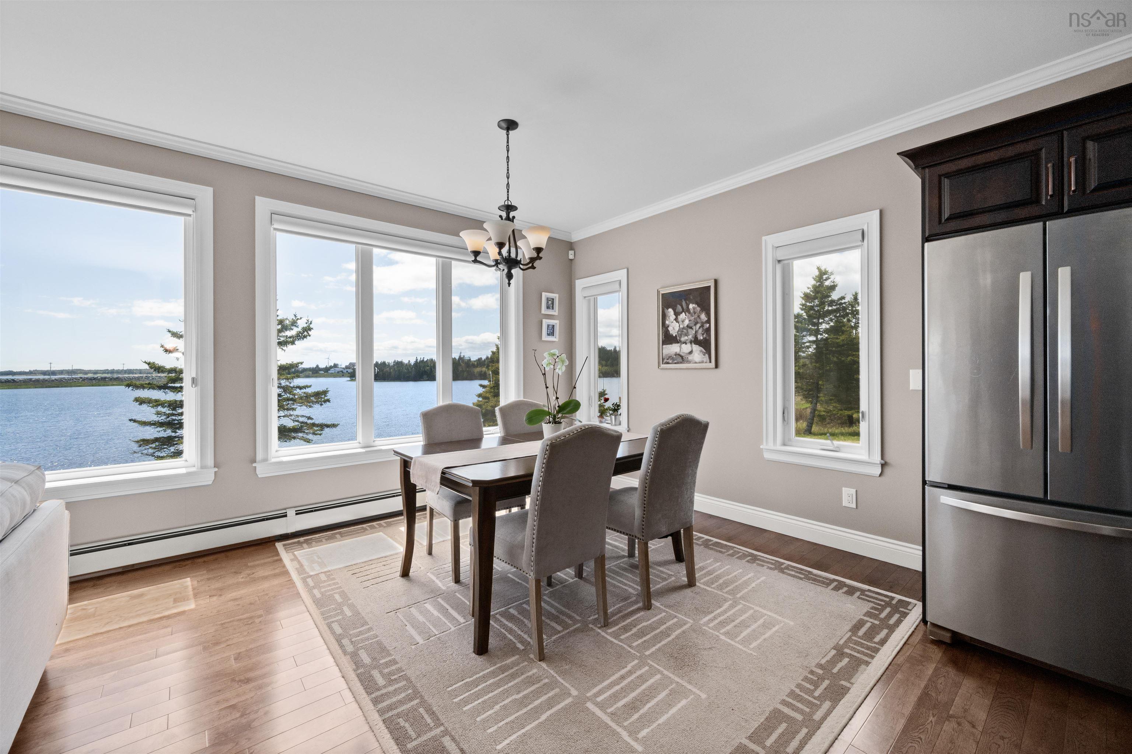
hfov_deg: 104.3
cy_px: 377
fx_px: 440
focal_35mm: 14
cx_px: 566
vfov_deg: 81.2
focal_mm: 14
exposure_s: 1/60
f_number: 14
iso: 500
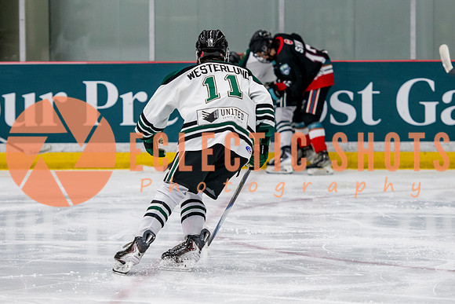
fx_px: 2760
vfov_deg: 6.3
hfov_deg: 9.4
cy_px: 108
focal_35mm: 218
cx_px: 227
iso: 2000
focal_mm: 130
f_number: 3.2
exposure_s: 1/640
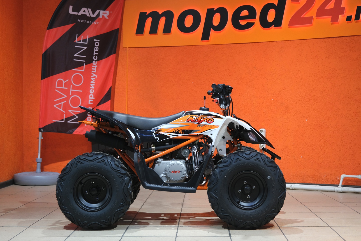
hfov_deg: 32.4
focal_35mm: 62
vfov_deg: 21.9
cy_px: 120
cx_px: 180
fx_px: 622
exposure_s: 1/100
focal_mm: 41.1
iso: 1250
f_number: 4
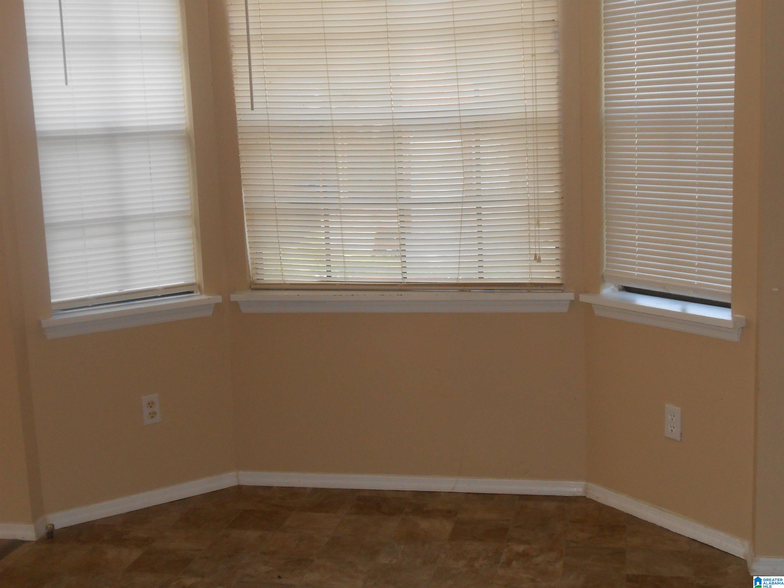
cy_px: 294
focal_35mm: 49
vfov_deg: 29.7
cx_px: 392
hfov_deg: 38.9
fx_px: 1110
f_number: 4.8
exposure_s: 1/60
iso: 250
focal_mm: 8.8
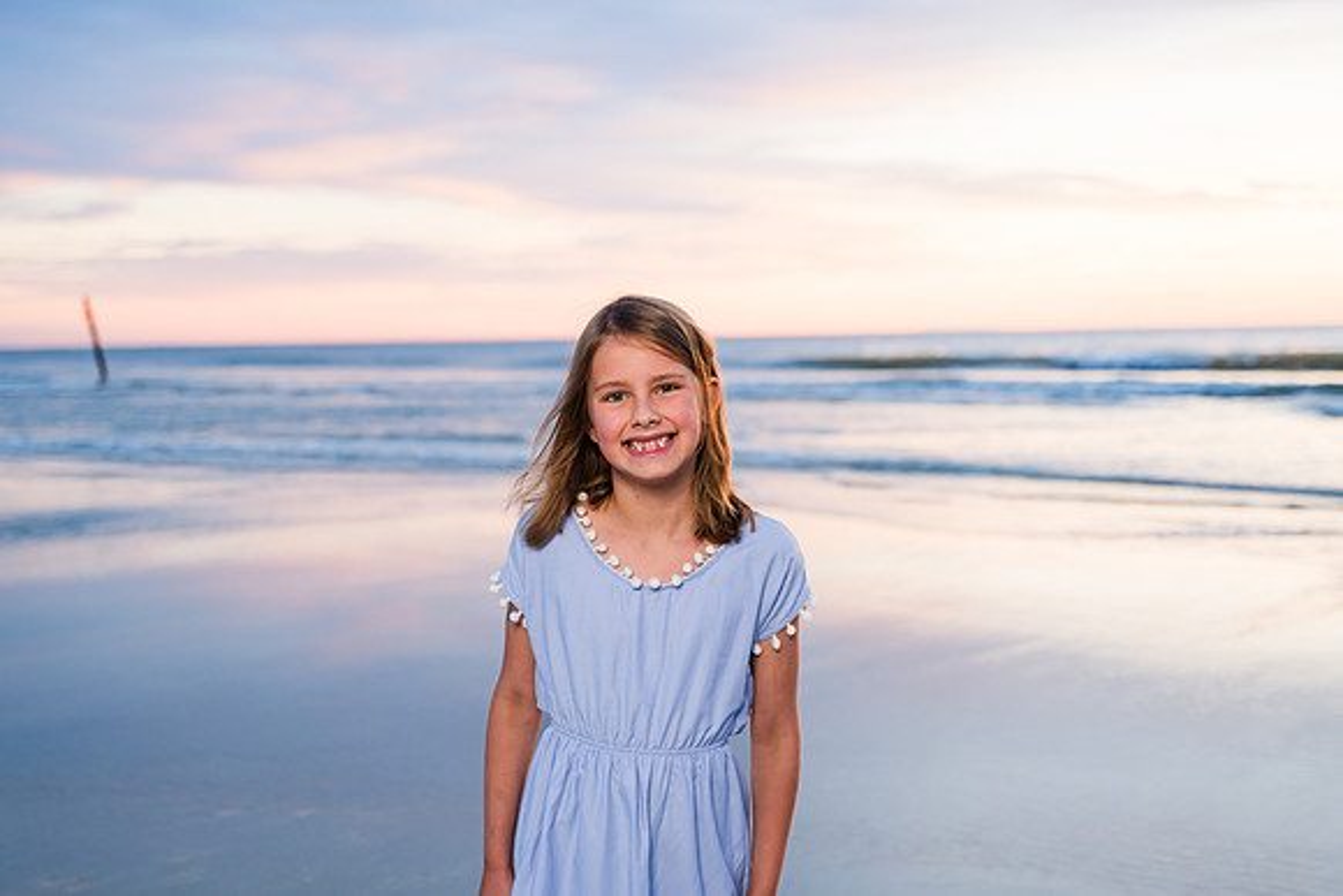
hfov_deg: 41.1
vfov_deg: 28.1
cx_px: 672
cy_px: 448
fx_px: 1791
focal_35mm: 48
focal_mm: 48
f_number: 2.8
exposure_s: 1/200
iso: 250
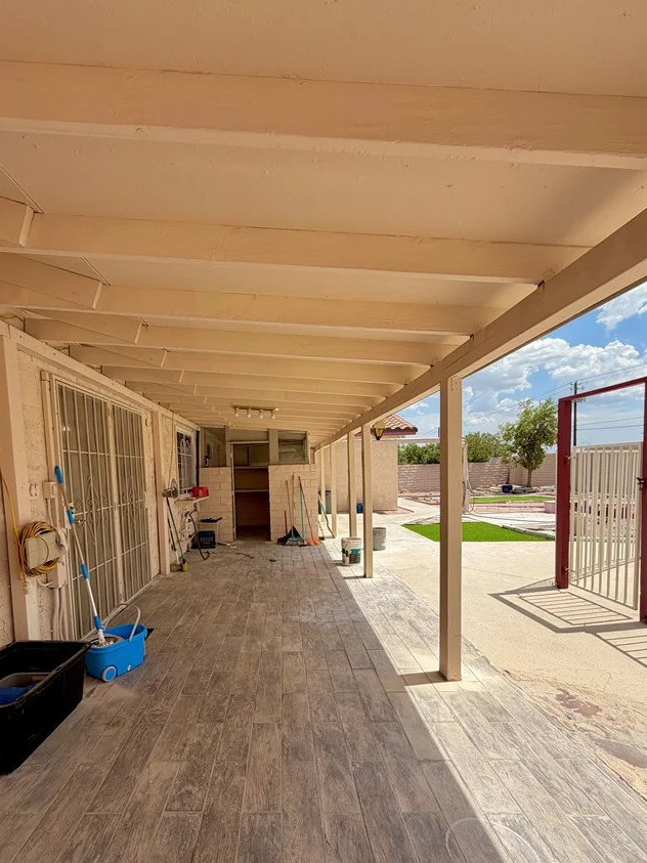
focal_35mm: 17
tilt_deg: -4.8
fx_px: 424
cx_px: 274
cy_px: 509
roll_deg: +2.4
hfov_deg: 74.2
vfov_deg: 90.1
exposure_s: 1/820
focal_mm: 2.22
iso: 20
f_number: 2.2
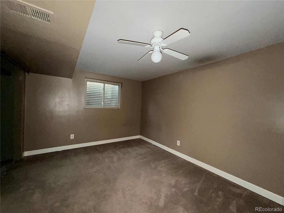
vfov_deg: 85.7
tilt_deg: -0.3
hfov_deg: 102.1
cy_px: 106
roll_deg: -1.7
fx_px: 115
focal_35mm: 14
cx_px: 142
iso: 500
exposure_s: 1/26
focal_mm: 2.22
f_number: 2.2
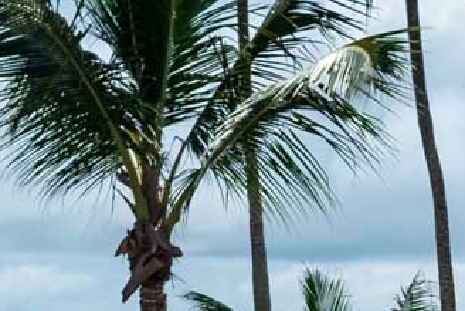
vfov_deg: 5.4
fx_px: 3179
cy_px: 781
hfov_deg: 8.4
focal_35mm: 246
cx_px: 313
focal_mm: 28
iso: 200
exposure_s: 1/1800
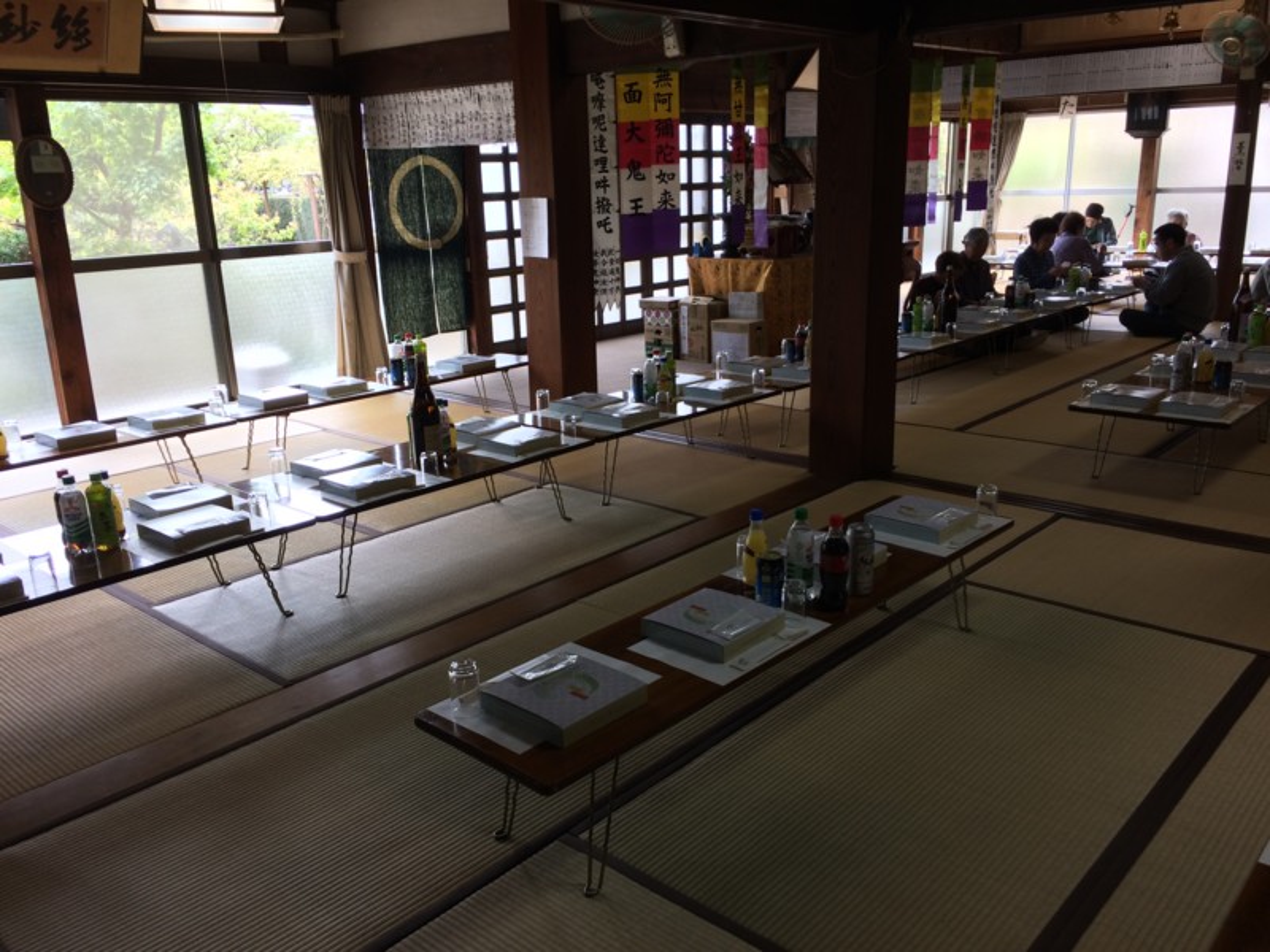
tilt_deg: -18.3
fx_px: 1064
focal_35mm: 29
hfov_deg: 61.7
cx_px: 635
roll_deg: +3.1
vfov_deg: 48.2
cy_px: 476
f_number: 2.2
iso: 50
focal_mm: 4.15
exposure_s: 1/60
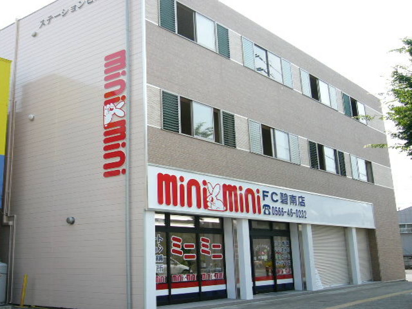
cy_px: 154
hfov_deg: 52.6
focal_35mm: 35
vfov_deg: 40.7
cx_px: 206
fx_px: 417
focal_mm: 5.8
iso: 50
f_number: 2.8
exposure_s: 1/400
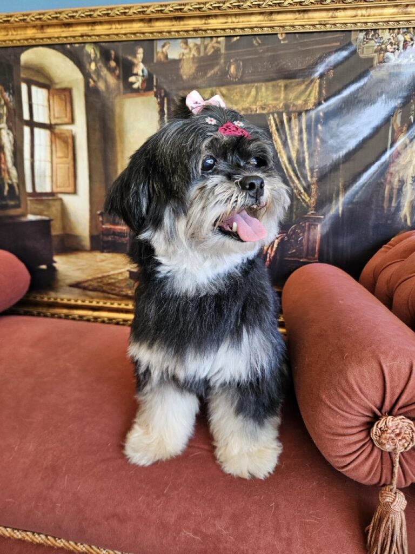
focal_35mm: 23
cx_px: 208
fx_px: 368
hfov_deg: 58.9
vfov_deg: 73.9
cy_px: 277
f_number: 1.8
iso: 200
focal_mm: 5.4
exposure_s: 1/207
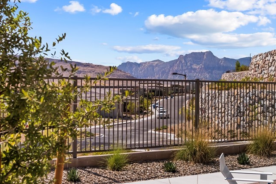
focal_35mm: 61
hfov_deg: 32.6
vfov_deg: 22.3
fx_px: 468
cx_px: 188
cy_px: 93
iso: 400
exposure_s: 1/8000
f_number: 3.5
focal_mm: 24
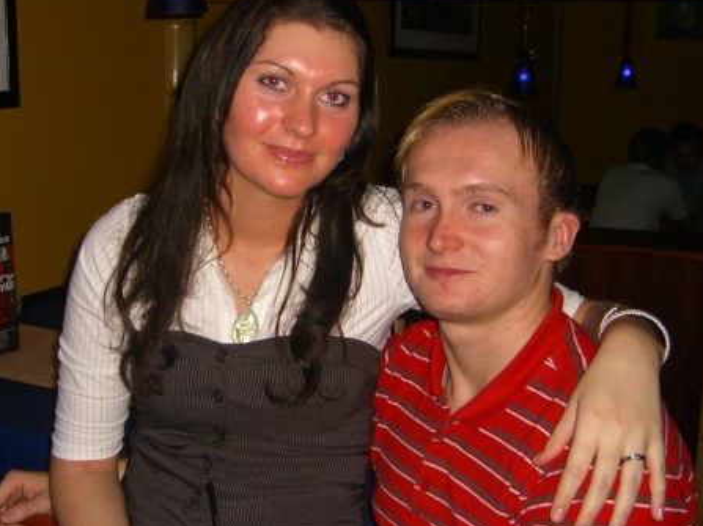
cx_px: 269
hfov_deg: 37.3
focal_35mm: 51
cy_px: 284
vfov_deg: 28.5
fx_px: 1035
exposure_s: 1/60
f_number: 2.8
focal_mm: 7.9
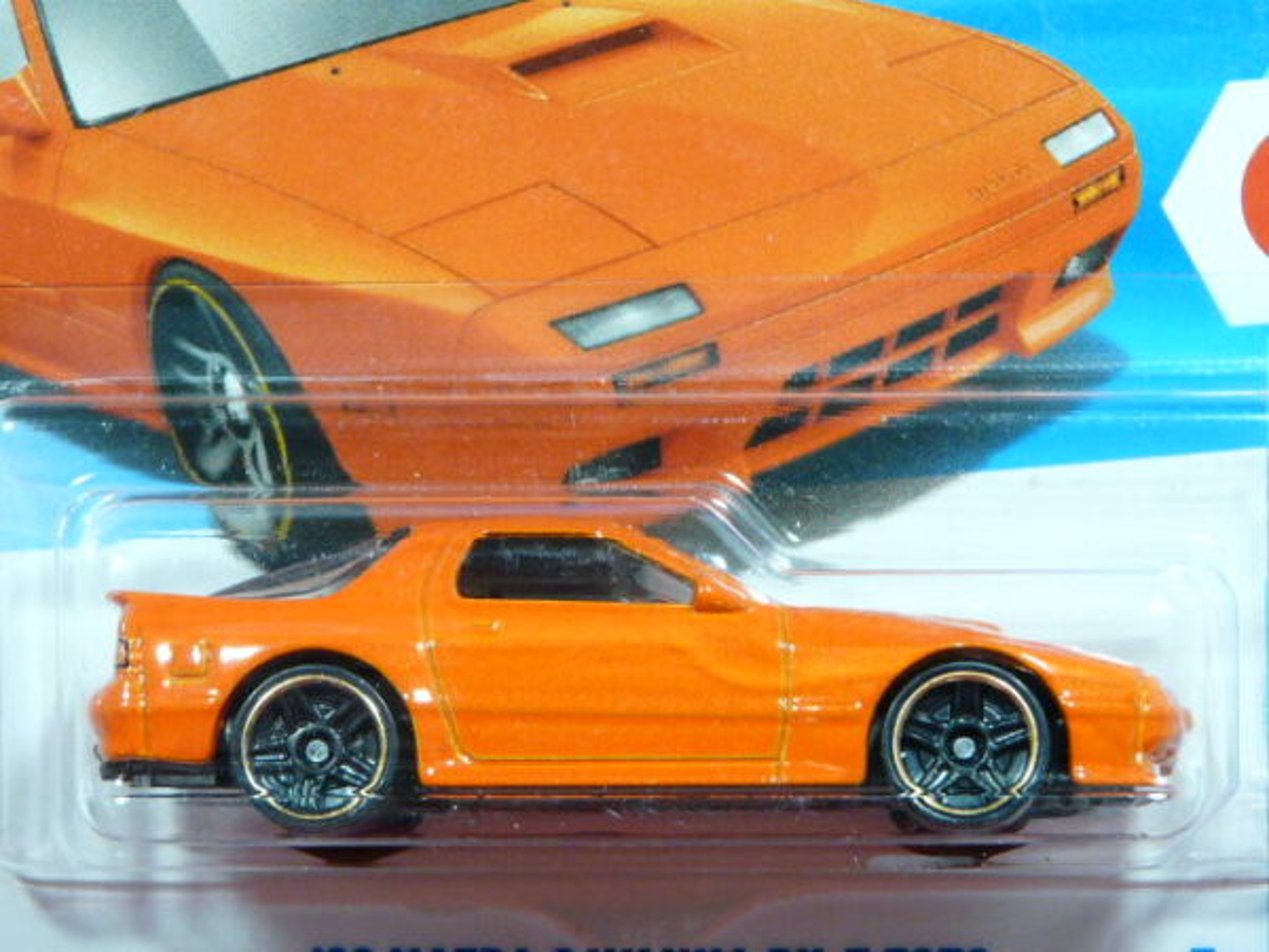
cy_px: 476
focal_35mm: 153
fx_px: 5609
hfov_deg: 12.9
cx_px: 634
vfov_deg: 9.7
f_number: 3.6
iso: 200
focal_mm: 15.8
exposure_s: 1/40
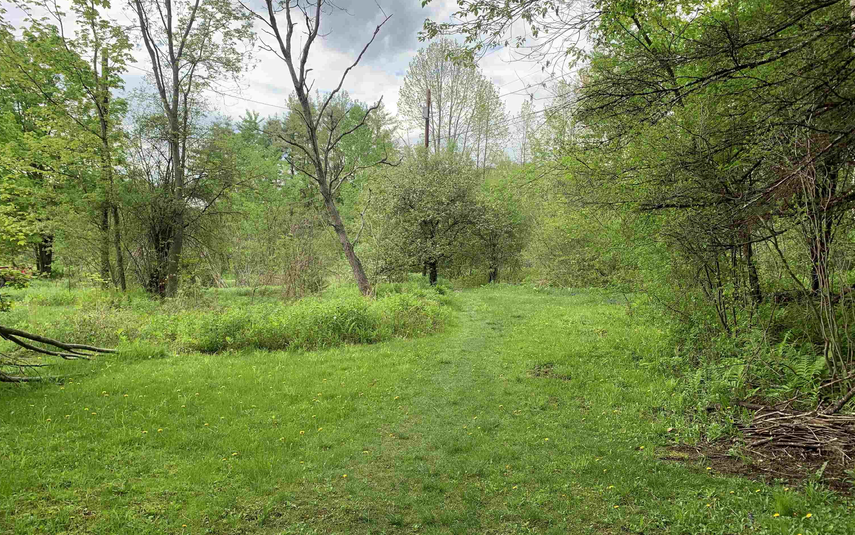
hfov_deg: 66.5
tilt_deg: -6.5
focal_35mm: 28
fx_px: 652
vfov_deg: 44.5
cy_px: 283
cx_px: 426
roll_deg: -2.6
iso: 25
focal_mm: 4.25
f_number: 1.8
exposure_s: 1/552
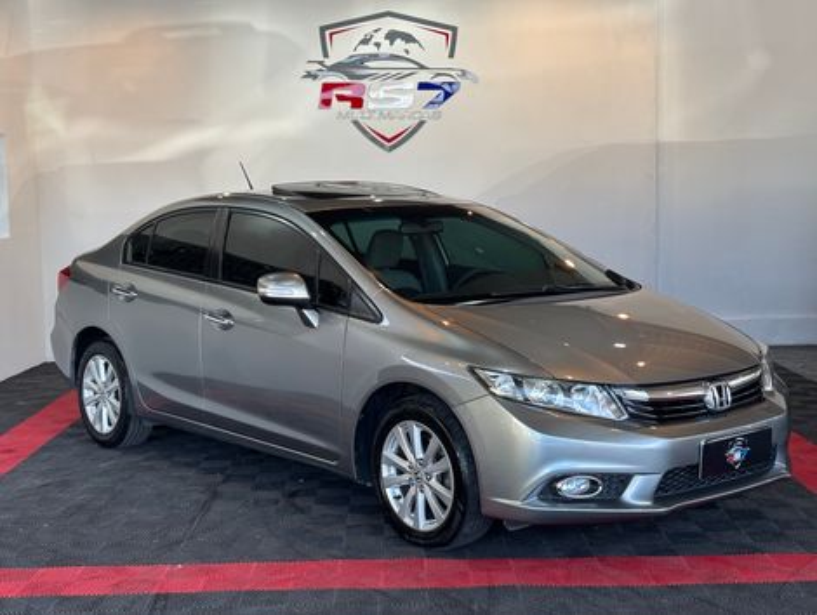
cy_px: 308
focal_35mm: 52
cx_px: 408
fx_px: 1229
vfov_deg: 28.1
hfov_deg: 36.8
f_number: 1.6
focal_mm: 5.96
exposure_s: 1/164
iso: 32
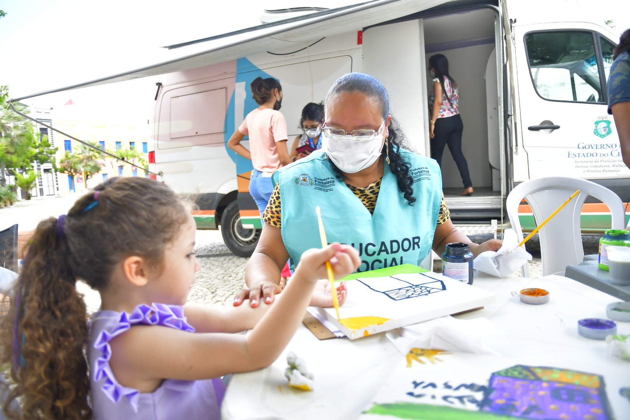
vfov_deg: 53.1
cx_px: 315
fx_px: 420
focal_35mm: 24
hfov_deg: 73.7
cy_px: 210
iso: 250
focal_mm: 16
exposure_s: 1/350
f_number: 2.8
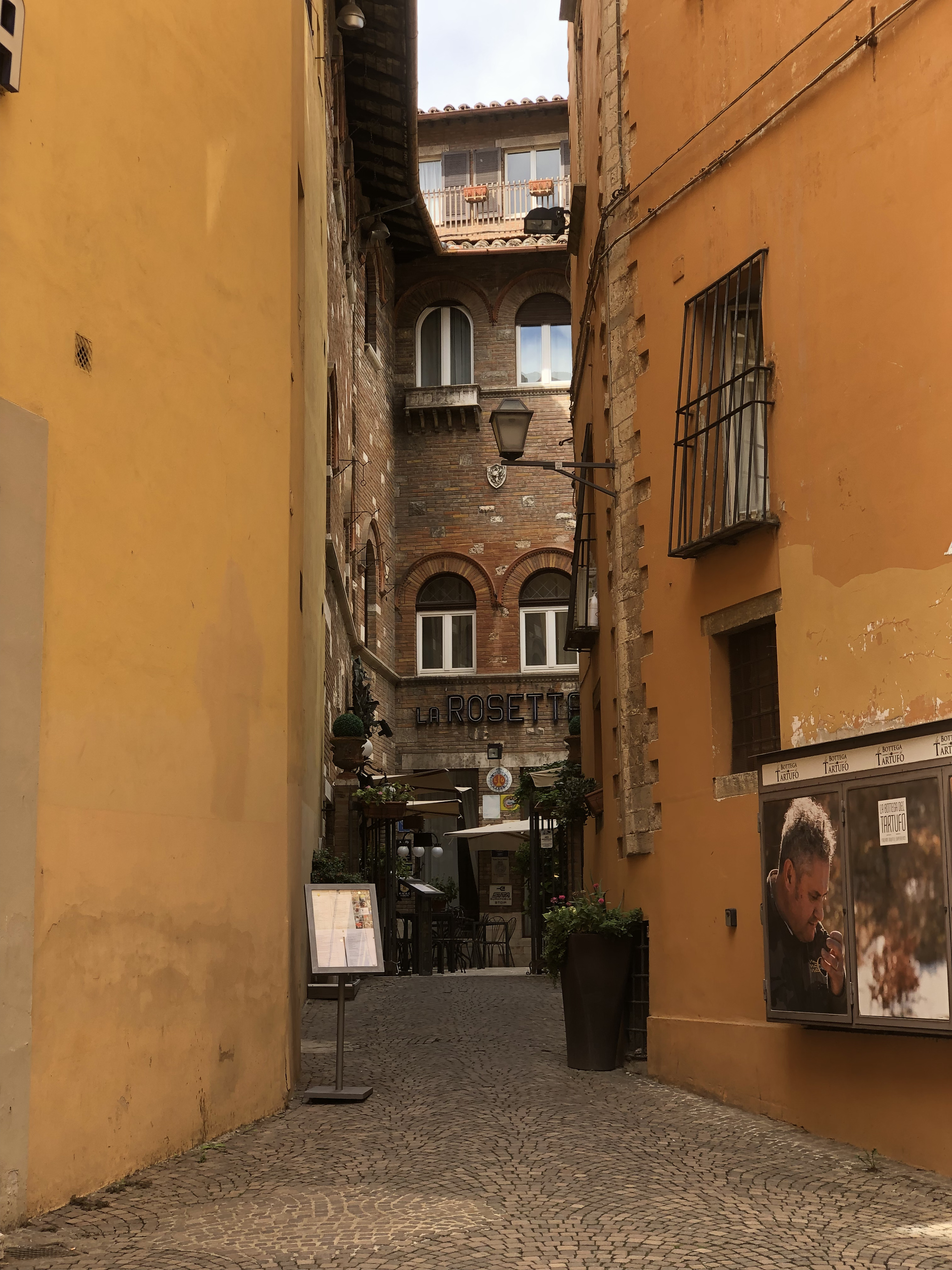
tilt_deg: +8.6
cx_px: 476
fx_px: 1907
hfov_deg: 28.0
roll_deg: +1.4
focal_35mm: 52
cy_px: 635
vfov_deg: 36.8
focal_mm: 6
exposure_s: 1/134
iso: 16
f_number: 2.4
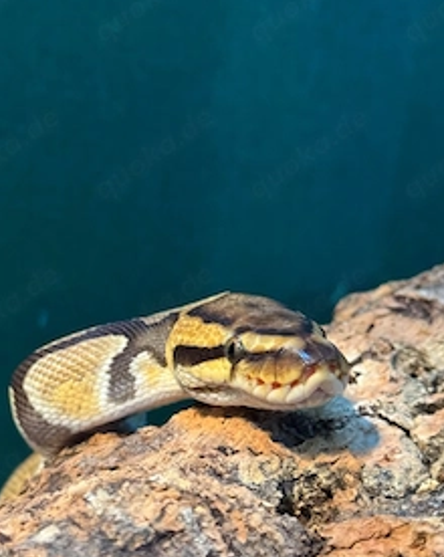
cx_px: 198
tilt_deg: -28.9
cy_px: 333
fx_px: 1119
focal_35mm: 68
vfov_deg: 27.9
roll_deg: -5.8
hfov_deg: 22.4
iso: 400
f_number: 1.78
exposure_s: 1/33
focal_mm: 6.76
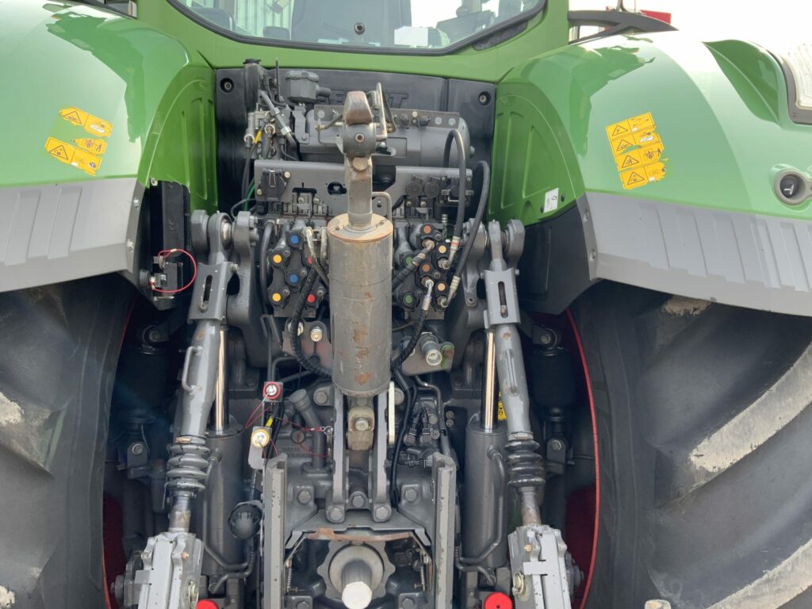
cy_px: 304
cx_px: 406
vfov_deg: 48.2
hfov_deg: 61.7
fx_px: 680
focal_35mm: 29
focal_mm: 3
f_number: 1.8
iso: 16
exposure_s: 1/165
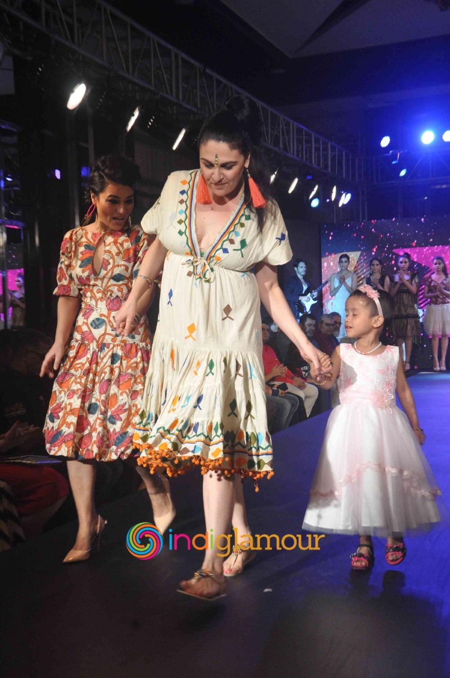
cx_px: 225
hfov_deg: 25.7
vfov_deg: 37.9
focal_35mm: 52
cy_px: 339
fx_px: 987
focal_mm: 35
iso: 1250
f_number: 10
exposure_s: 1/100
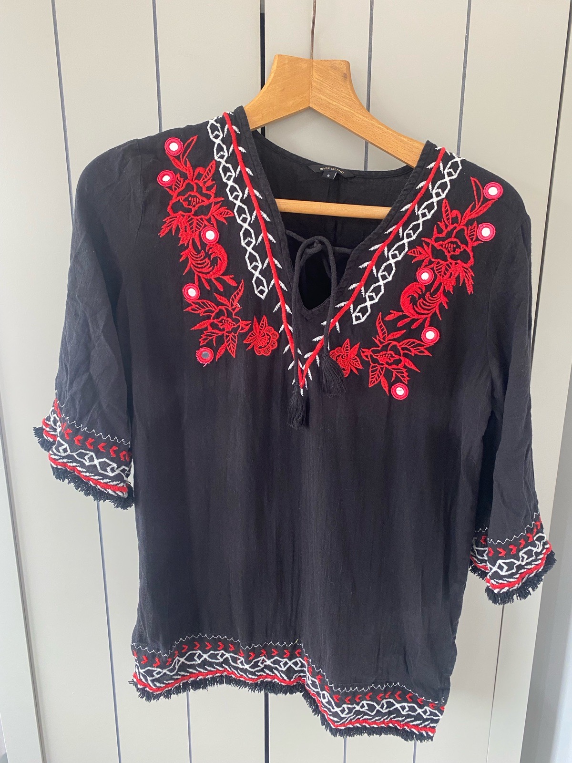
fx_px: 573
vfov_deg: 67.3
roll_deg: +0.5
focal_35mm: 26
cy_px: 382
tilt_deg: -14.7
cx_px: 286
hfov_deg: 53.1
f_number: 1.8
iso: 125
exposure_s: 1/60
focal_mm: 4.25
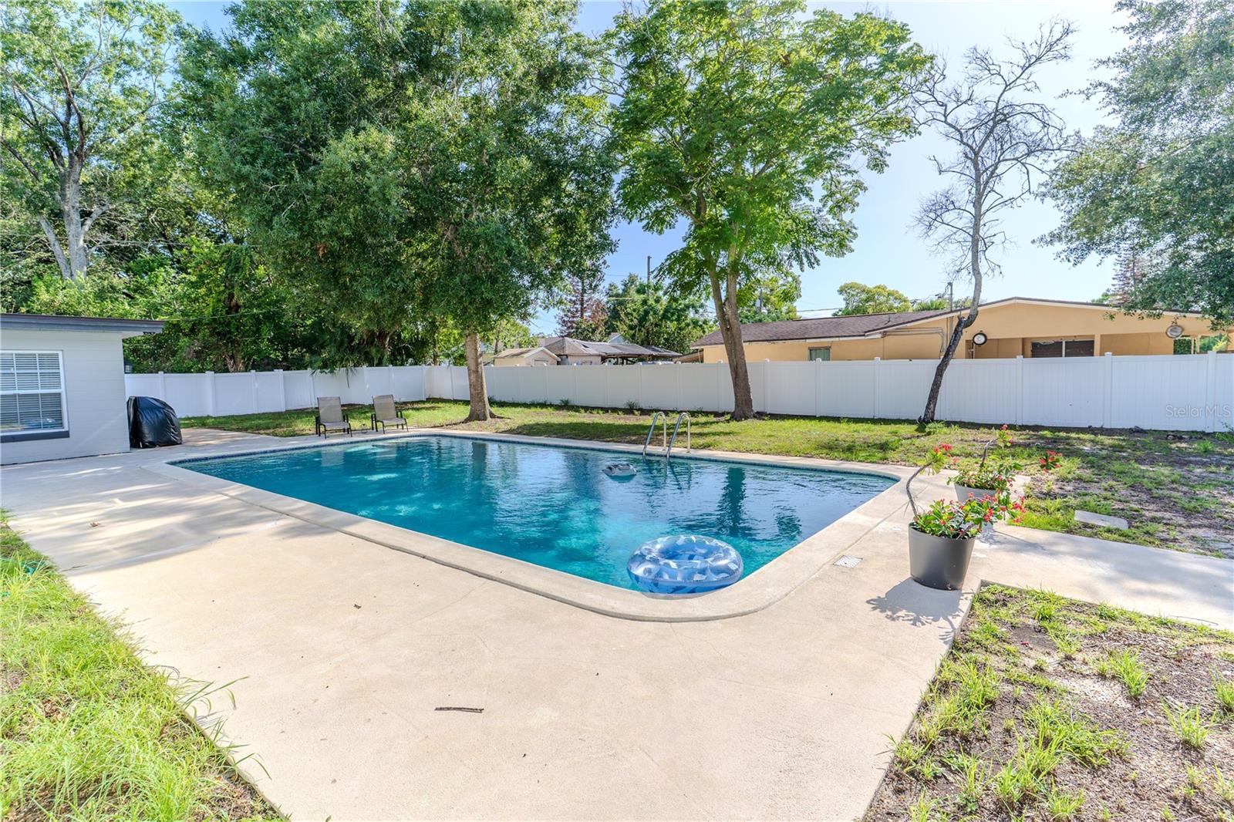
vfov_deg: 70.4
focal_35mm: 17
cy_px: 411
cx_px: 617
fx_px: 583
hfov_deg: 93.3
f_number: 5.6
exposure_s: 1/500
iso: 100
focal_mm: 17
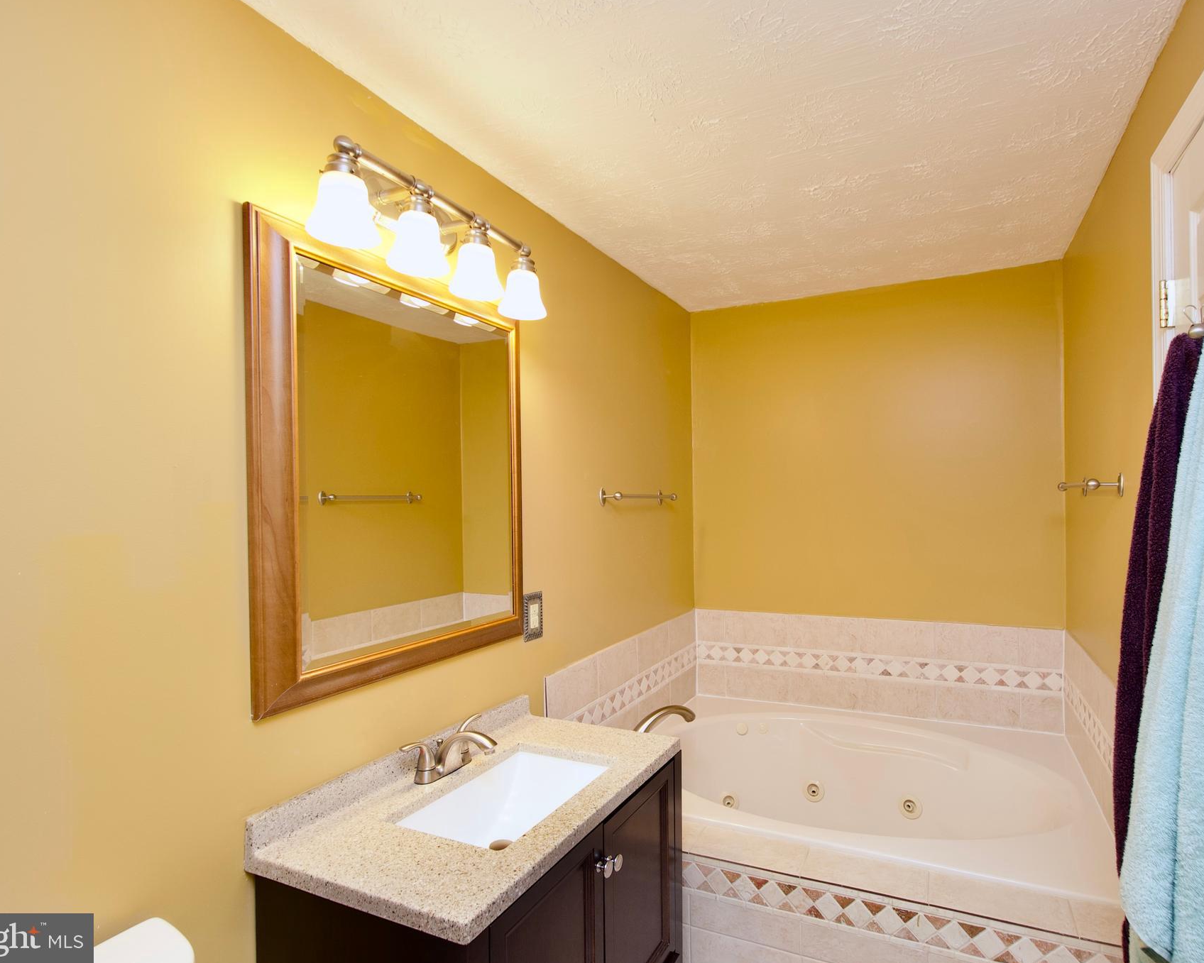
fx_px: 606
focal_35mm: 17
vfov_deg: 77.0
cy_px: 481
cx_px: 663
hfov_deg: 89.3
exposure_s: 1/15
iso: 320
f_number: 7.1
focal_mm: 10
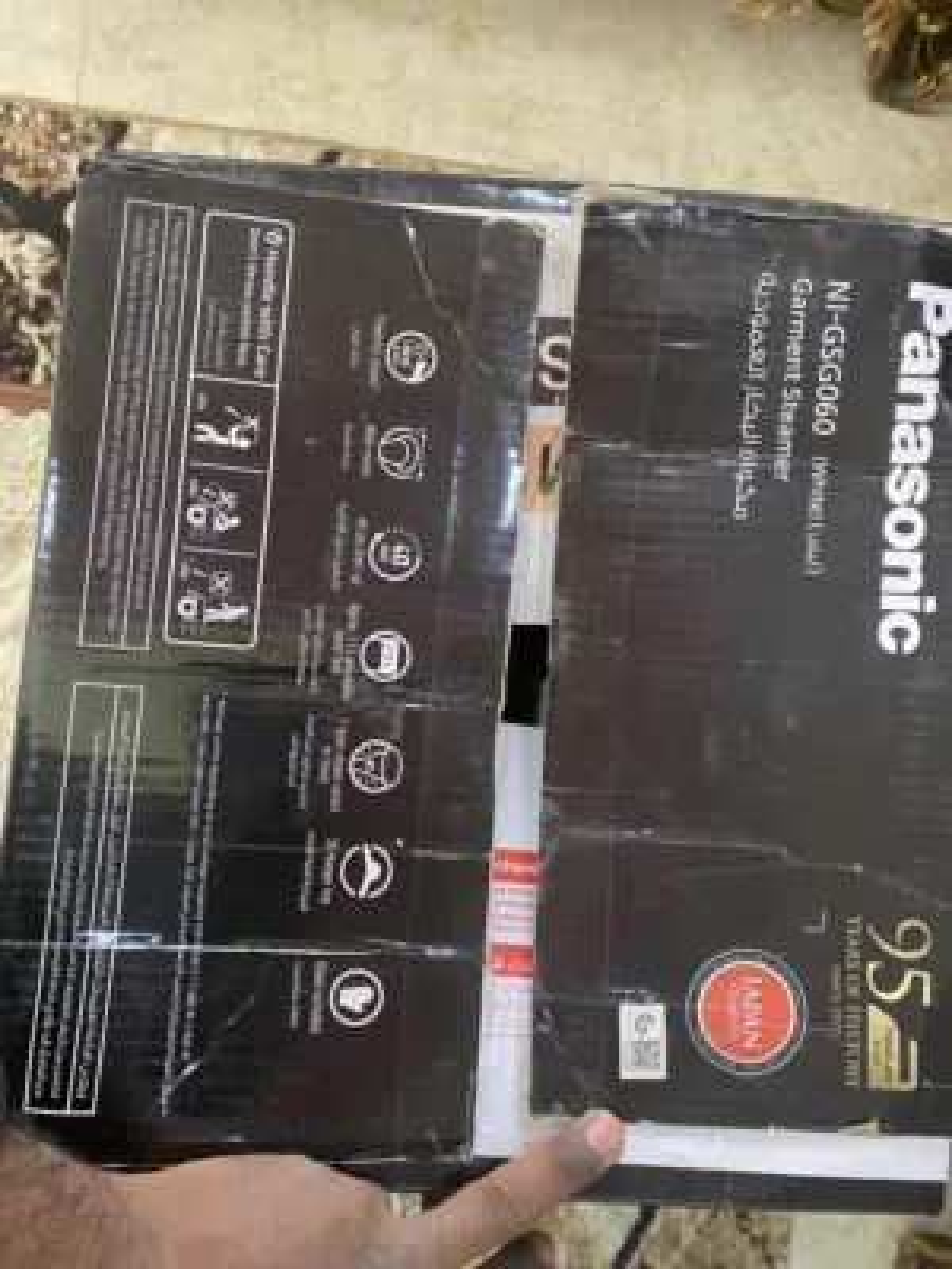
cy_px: 634
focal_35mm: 26
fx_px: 953
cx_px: 476
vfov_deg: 67.3
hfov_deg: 53.1
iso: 400
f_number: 1.8
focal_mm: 4.25
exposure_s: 1/50
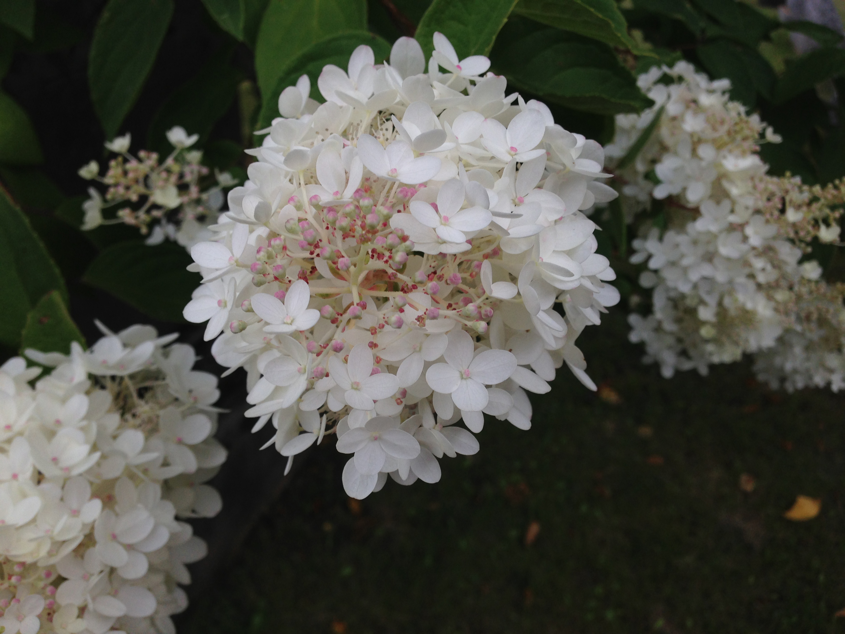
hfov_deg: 55.4
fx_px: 806
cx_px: 422
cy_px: 317
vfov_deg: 42.9
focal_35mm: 33
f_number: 2.4
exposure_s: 1/294
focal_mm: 4.13
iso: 50
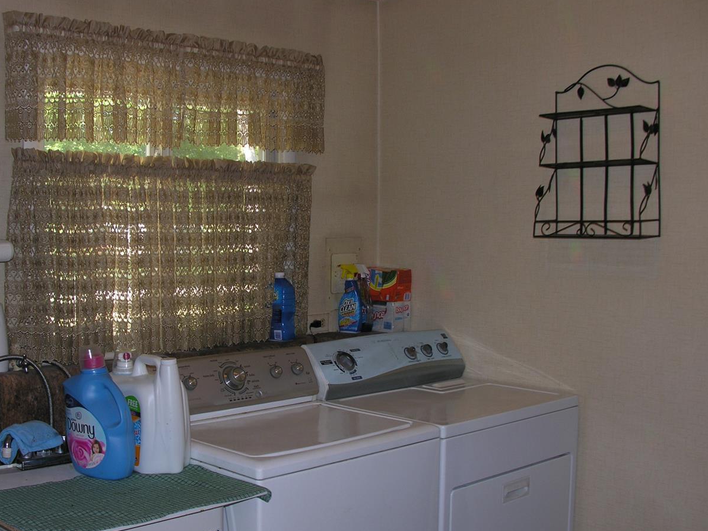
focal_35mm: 44
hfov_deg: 42.7
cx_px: 282
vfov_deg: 32.8
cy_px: 301
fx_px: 900
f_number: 2.8
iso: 50
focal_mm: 8.9
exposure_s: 1/60.1
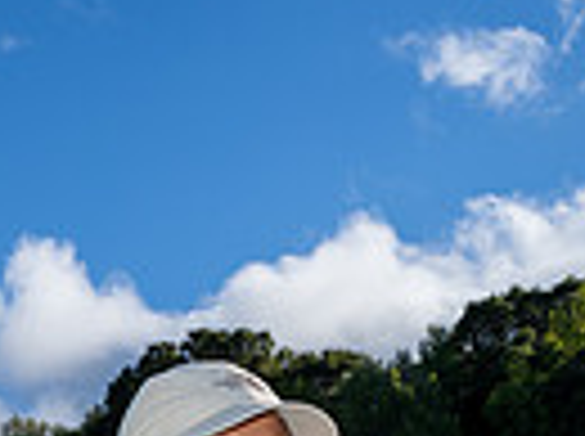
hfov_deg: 24.3
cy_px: 984
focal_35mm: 80
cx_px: 180
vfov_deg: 14.0
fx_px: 1349
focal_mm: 24
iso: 100
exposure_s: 1/250
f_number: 8
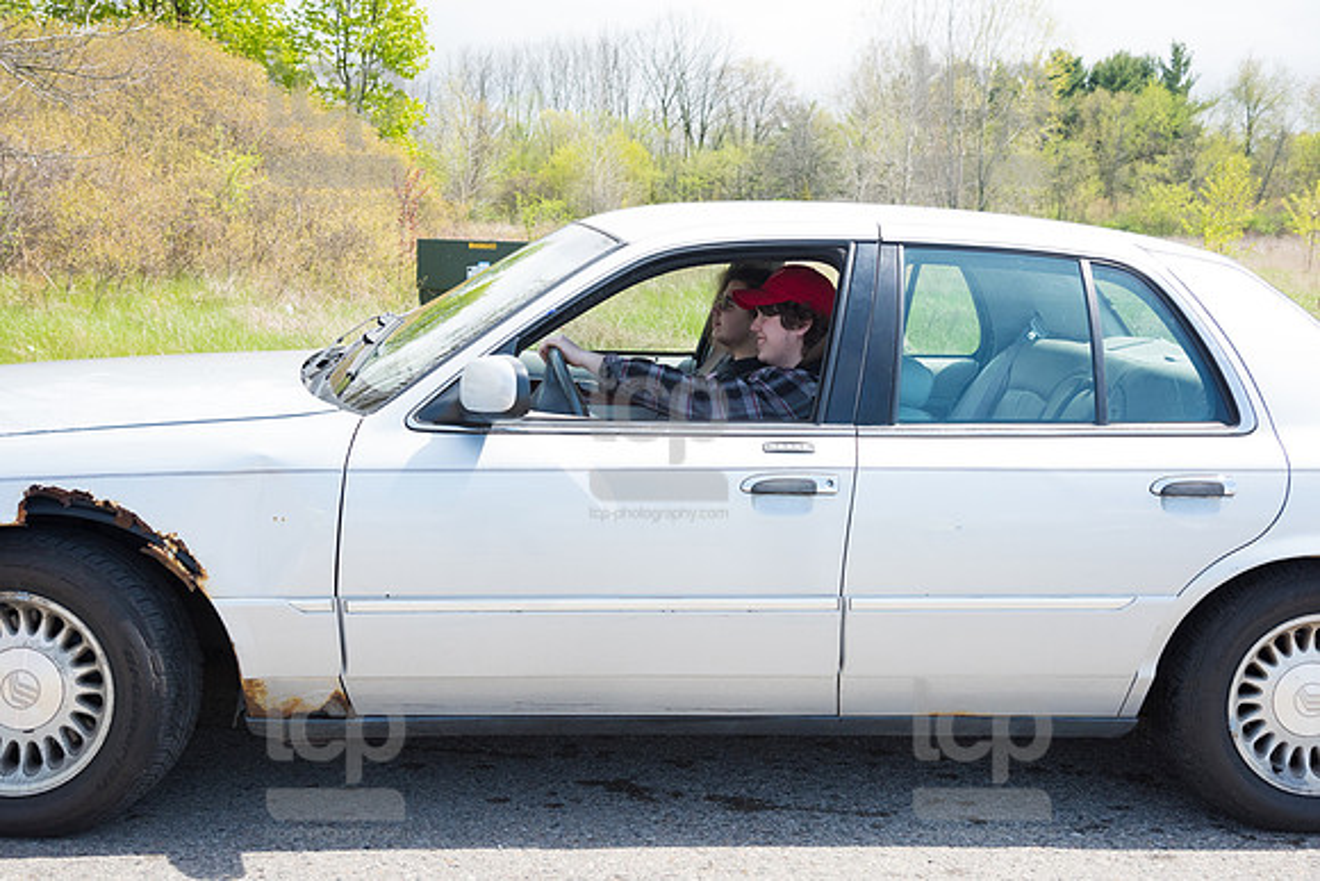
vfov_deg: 30.5
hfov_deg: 44.5
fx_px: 1614
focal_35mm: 44
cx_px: 660
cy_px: 440
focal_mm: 44
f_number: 7.1
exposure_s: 1/800
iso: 1000
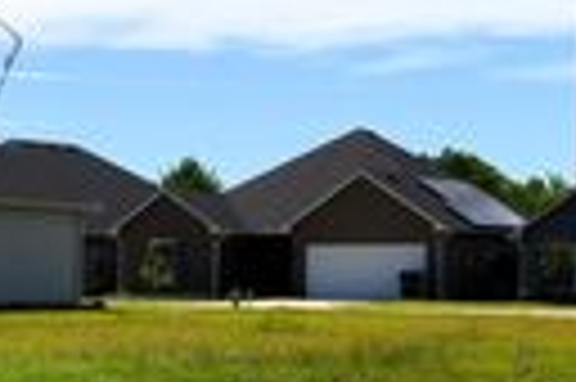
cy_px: 326
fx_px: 2061
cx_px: -270
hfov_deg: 14.9
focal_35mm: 129
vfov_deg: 10.6
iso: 100
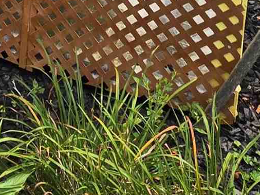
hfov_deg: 21.4
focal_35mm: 79
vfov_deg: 14.4
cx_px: -113
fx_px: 593
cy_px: -229
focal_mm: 2.2
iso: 32
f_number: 1.9
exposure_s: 1/1894
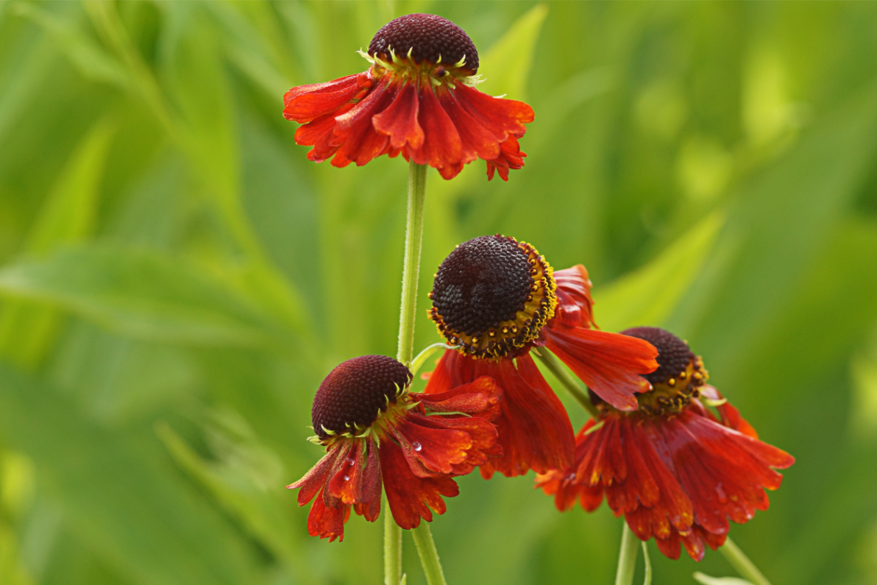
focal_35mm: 151
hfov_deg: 13.6
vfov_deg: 9.1
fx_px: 3679
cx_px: 439
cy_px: 294
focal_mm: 100
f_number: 5.6
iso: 400
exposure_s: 1/160
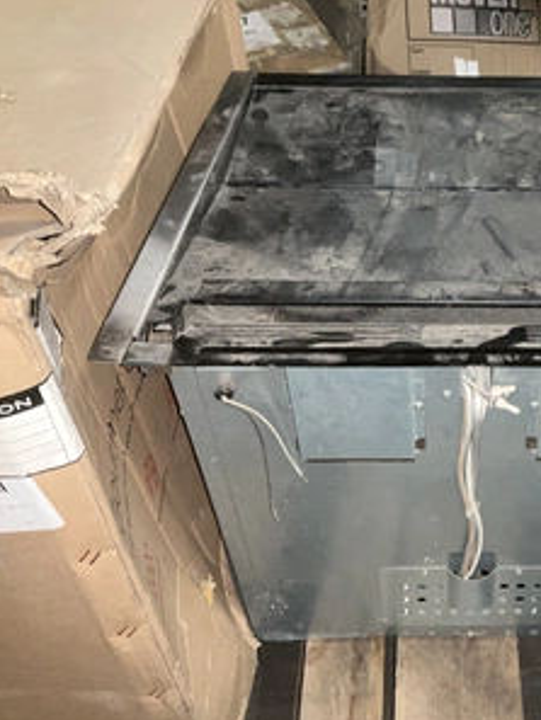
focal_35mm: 39
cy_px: 361
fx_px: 812
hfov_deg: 34.8
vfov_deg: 47.8
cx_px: 483
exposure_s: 1/30
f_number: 1.8
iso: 100
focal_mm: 3
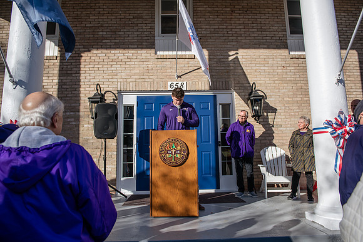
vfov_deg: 48.0
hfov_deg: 67.4
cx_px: 182
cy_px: 121
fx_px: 272
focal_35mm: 27
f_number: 4
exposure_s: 1/800
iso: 80
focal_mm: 27
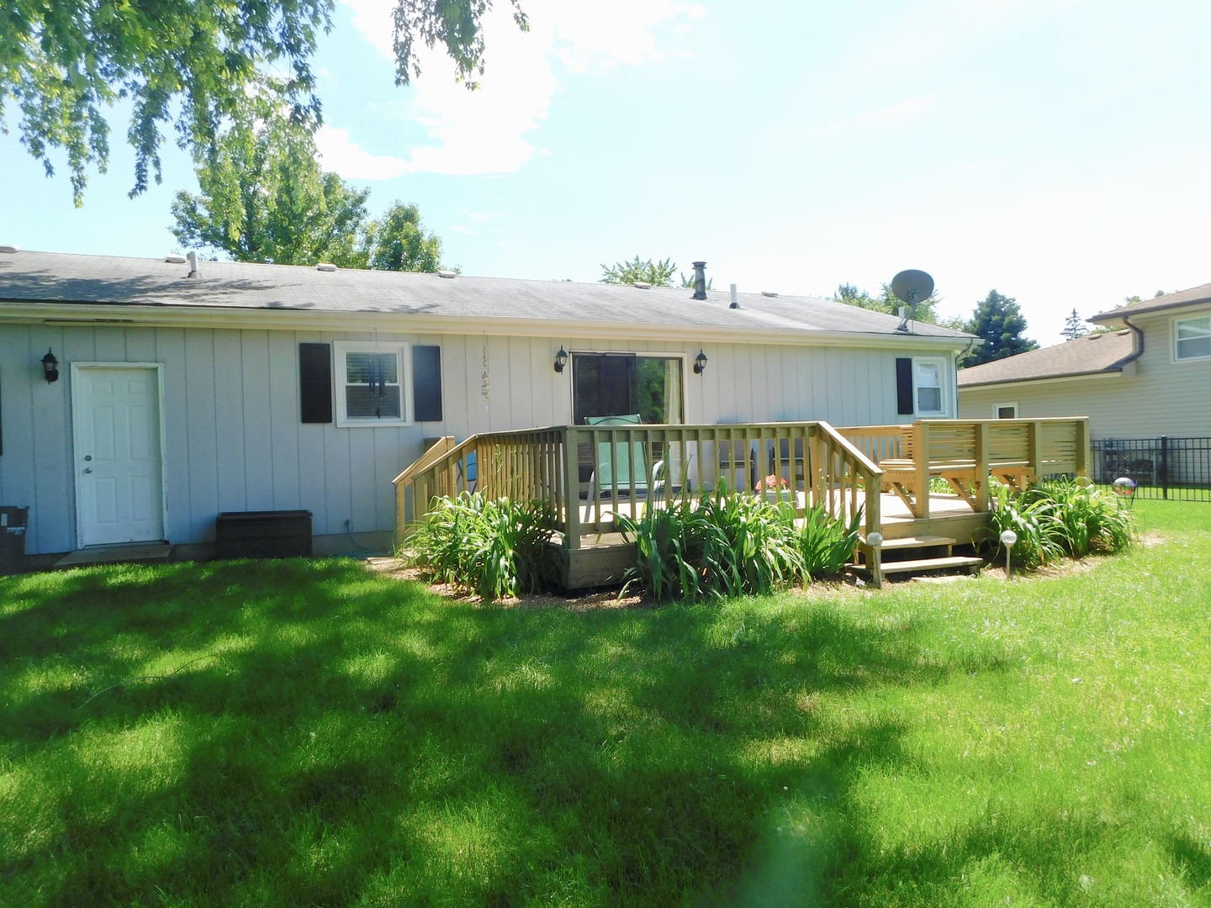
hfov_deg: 73.9
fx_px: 805
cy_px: 454
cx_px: 606
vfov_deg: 58.9
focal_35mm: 23
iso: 125
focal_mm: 4
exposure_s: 1/640
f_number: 3
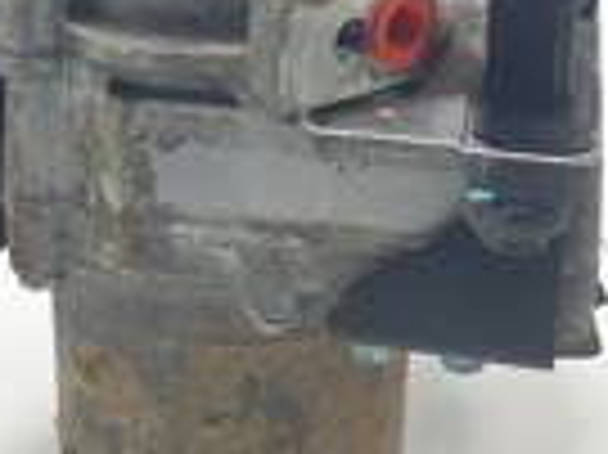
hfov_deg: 25.4
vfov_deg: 18.7
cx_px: 302
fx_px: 1351
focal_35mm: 77
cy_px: 13
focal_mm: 4.3
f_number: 2.4
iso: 50
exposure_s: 1/162
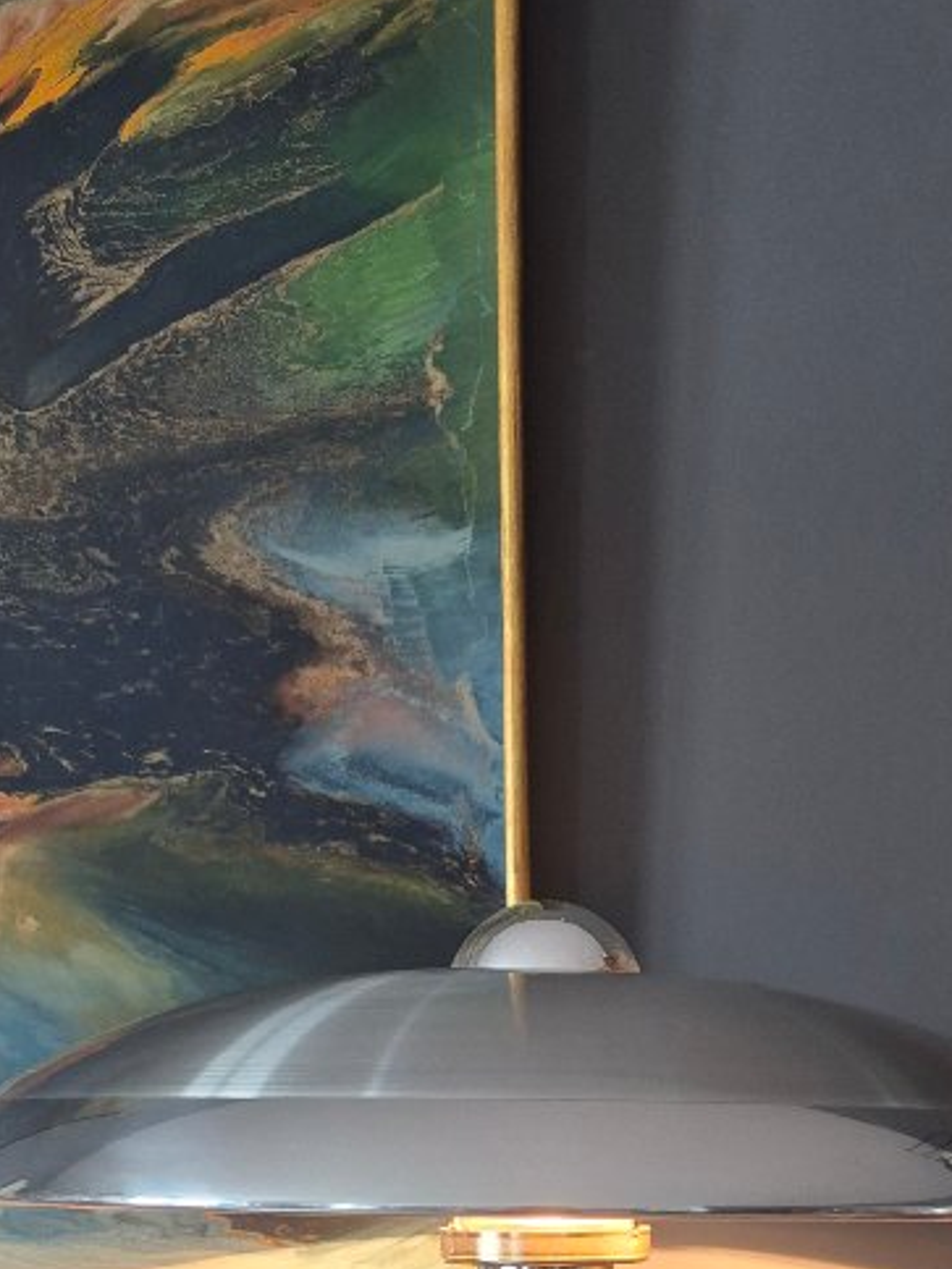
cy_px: 1350
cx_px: 545
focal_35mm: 57
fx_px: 2090
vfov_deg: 30.6
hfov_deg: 25.6
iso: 250
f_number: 1.8
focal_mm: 5.4
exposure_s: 1/100
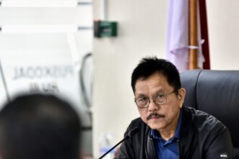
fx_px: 1926
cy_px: 114
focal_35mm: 290
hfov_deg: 7.1
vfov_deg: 4.7
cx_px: 168
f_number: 4
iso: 800
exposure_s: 1/100
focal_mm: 200
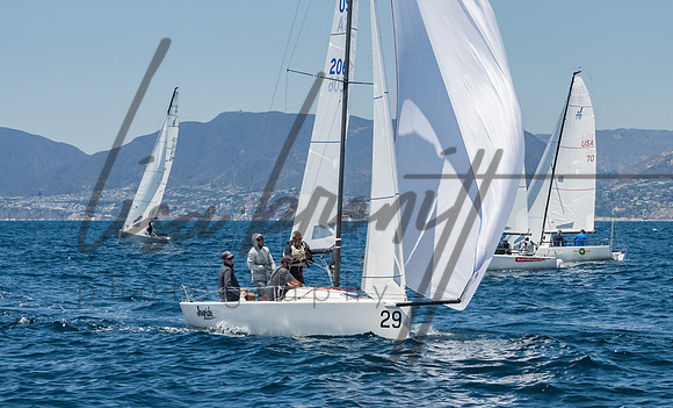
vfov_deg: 8.6
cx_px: 381
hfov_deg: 14.1
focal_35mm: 149
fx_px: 2715
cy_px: 254
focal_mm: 85
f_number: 14
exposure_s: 1/800
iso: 640
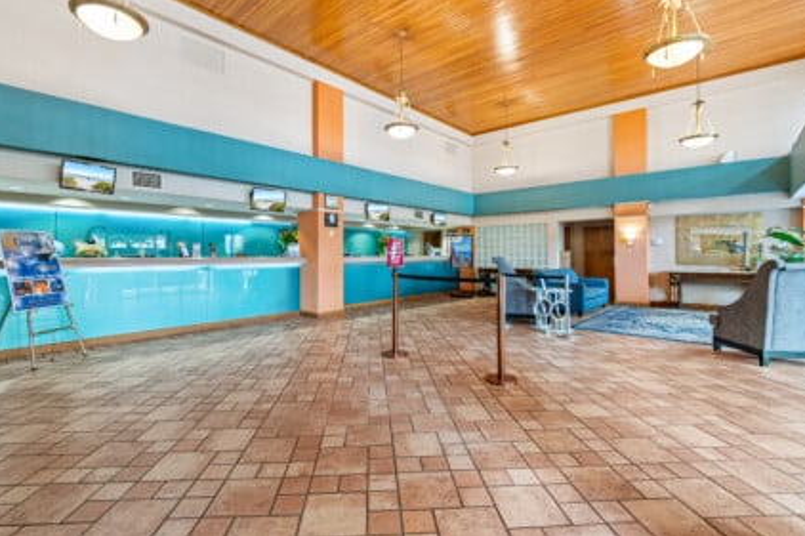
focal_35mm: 16
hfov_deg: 96.7
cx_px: 393
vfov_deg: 73.6
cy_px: 254
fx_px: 358
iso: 100
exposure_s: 1
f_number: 4.5
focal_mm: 10
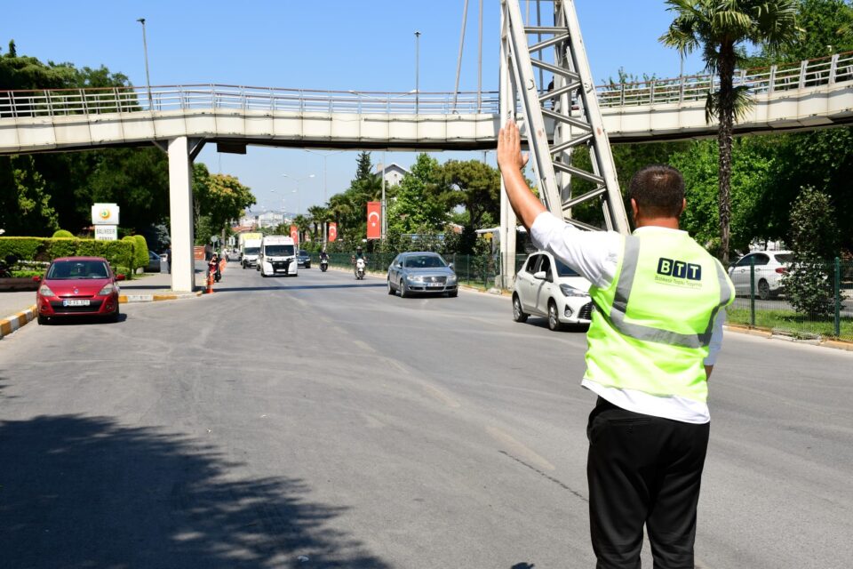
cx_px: 426
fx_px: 1137
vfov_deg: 28.1
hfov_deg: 41.1
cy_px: 284
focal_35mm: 48
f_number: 7.1
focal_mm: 32
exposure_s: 1/250
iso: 100
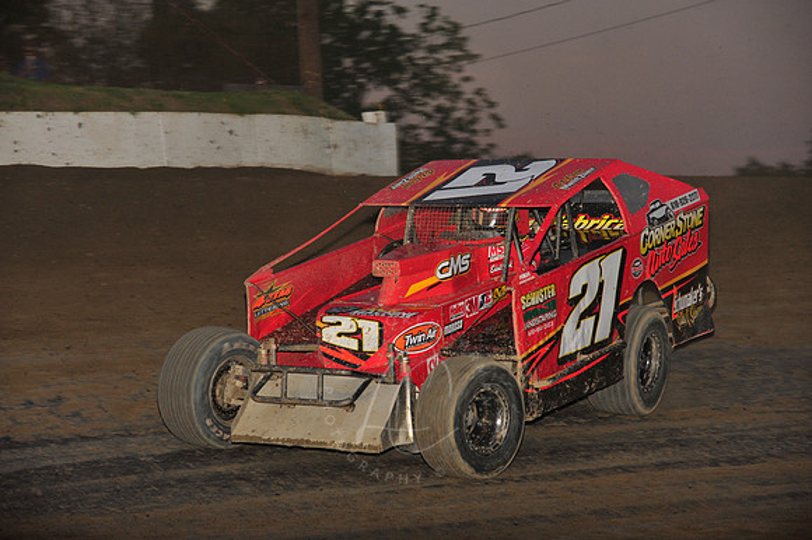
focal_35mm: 145
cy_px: 270
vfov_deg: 9.5
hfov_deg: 14.2
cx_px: 406
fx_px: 3269
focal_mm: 145
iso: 1000
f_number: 7.1
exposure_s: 1/320
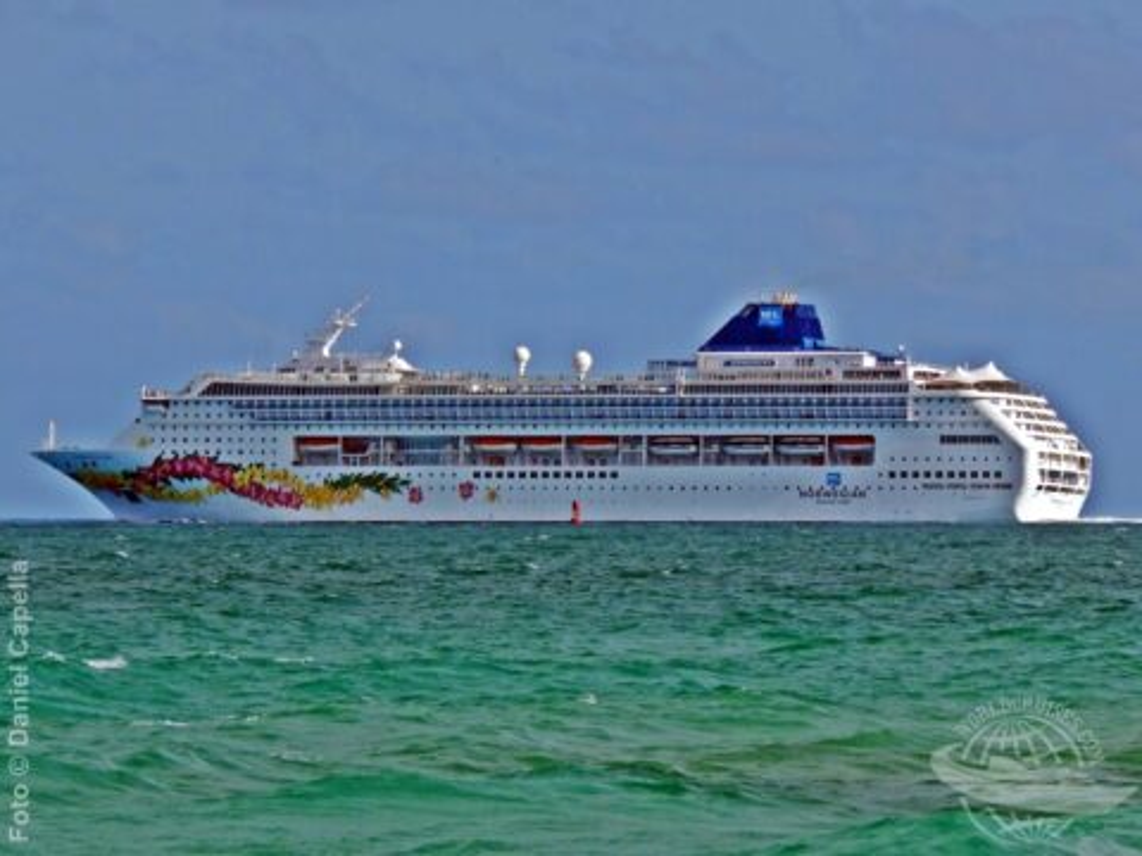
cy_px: 428
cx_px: 571
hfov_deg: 6.2
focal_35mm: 318
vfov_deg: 4.7
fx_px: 10491
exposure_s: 1/800
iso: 125
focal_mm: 56.5
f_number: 5.7
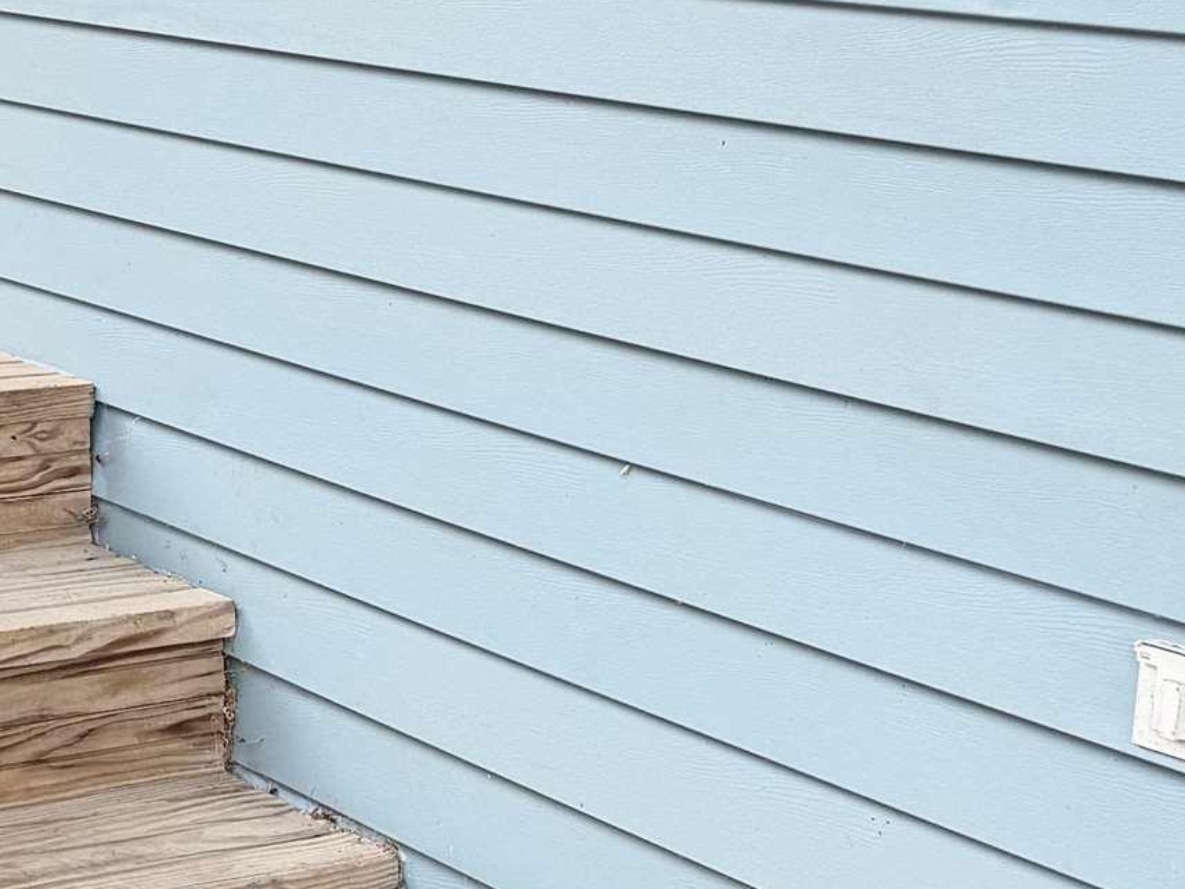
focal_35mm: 86
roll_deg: -1.5
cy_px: -270
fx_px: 2944
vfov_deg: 16.2
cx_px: -420
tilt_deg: +0.7
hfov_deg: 20.5
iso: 80
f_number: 1.78
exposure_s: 1/246
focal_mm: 6.76
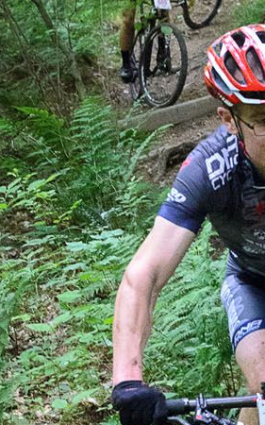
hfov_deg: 8.2
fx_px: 1823
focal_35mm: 158
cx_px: 313
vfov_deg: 13.2
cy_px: 361
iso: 6400
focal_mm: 31
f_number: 5
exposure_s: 1/200
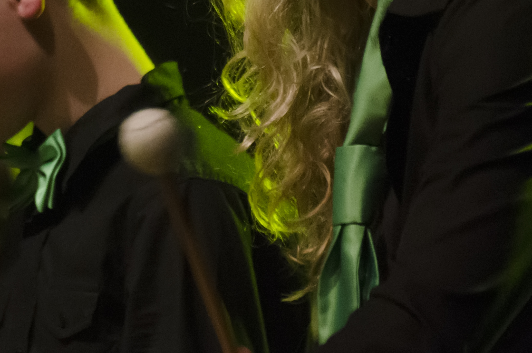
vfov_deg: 1.8
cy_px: 75
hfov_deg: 2.8
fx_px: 10987
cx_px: 16
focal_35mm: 745
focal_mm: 220
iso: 4000
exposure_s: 1/50
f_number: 5.6
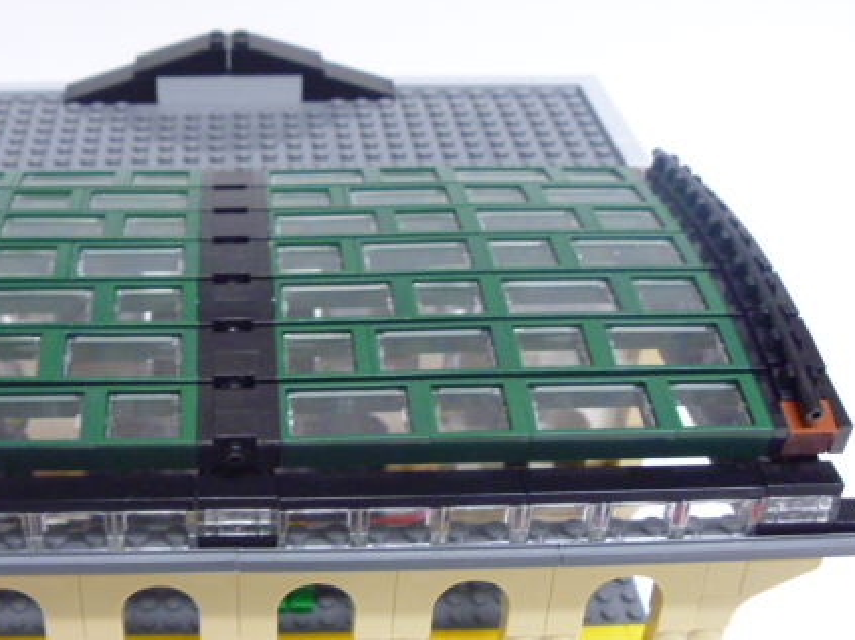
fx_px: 1309
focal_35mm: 53
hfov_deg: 35.5
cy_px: 365
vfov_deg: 27.5
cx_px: 234
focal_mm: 6.3
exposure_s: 1/6
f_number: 3.5
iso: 400
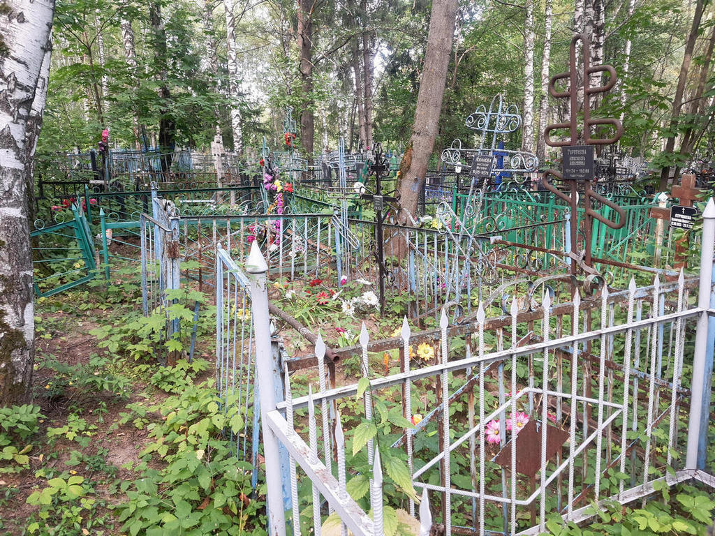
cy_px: 268
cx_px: 358
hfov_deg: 67.3
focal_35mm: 26
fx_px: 537
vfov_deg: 53.1
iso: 125
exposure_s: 1/120
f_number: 1.7
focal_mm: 4.32
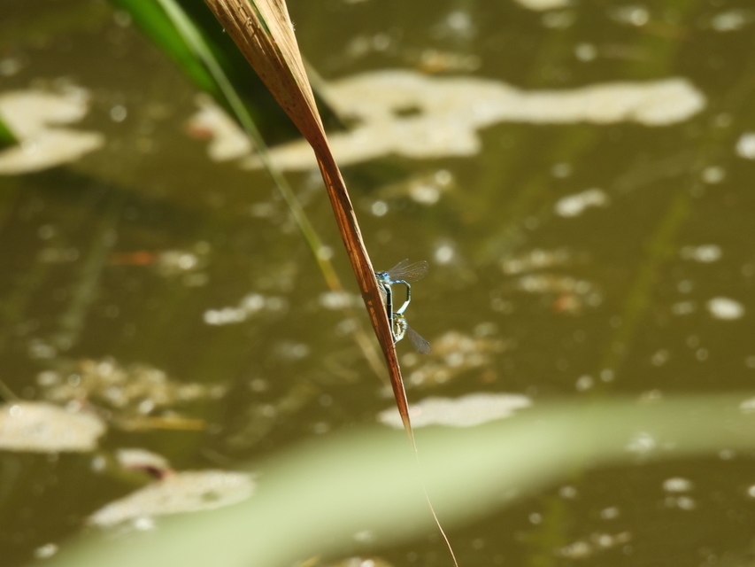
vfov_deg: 1.6
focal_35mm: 950
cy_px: 284
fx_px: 20723
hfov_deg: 2.1
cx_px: 378
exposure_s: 1/250
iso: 100
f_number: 6.3
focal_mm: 170
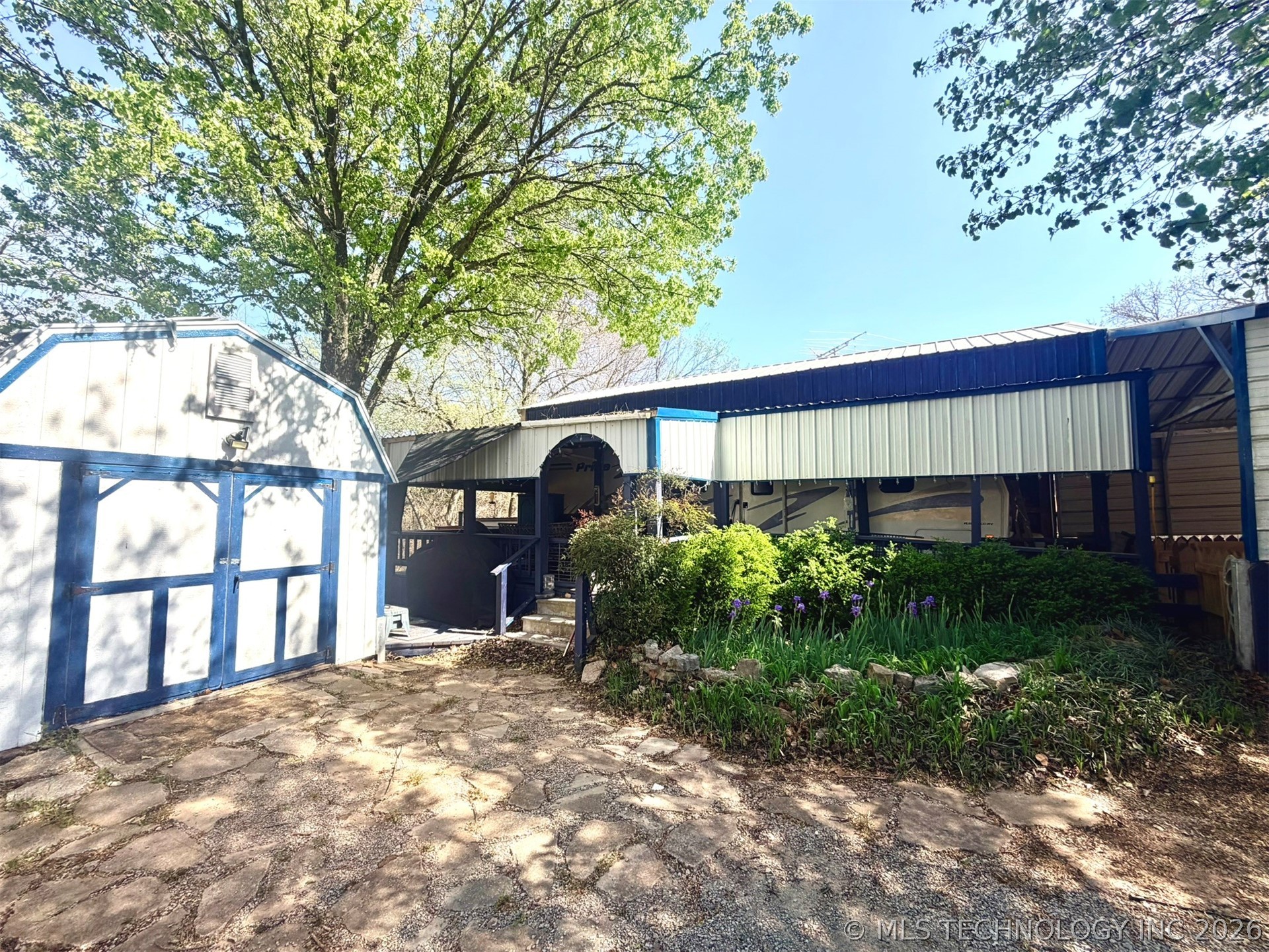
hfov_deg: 102.1
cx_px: 634
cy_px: 476
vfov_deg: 85.7
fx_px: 513
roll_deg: -1.6
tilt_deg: +3.0
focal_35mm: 14
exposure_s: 1/751
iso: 40
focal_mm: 2.22
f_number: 2.2
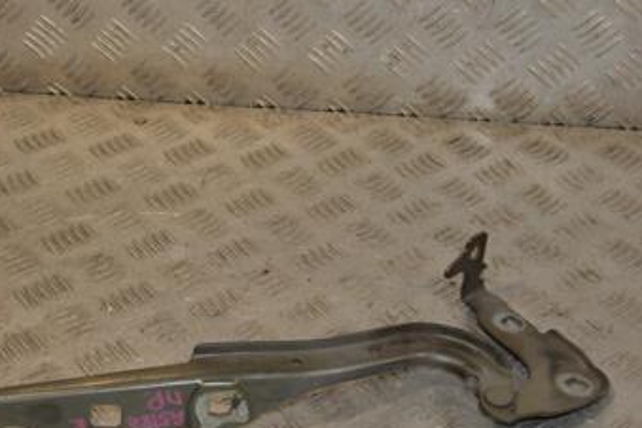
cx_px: 364
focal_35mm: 69
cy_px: 242
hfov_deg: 29.2
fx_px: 1230
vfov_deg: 19.7
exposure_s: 1/200
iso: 800
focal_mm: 26
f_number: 8
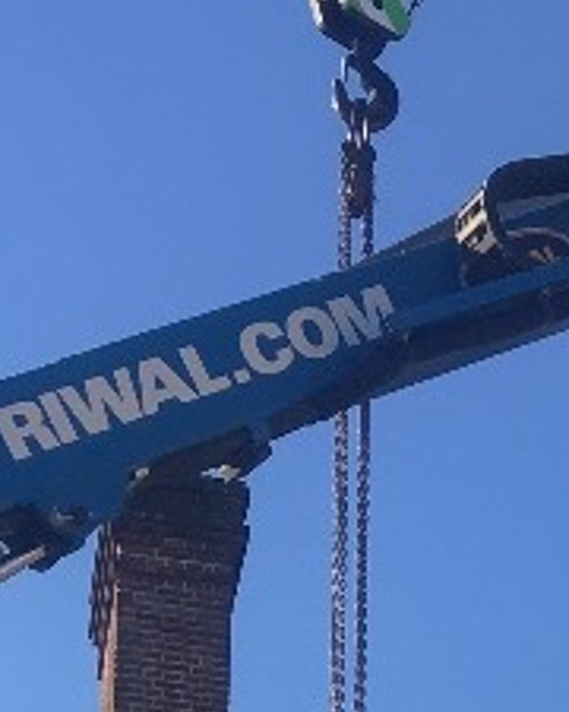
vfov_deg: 10.9
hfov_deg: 10.1
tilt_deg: +10.4
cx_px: 632
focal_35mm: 151
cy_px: 1693
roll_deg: -0.1
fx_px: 3179
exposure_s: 1/646
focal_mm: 4.15
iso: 25
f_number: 2.2
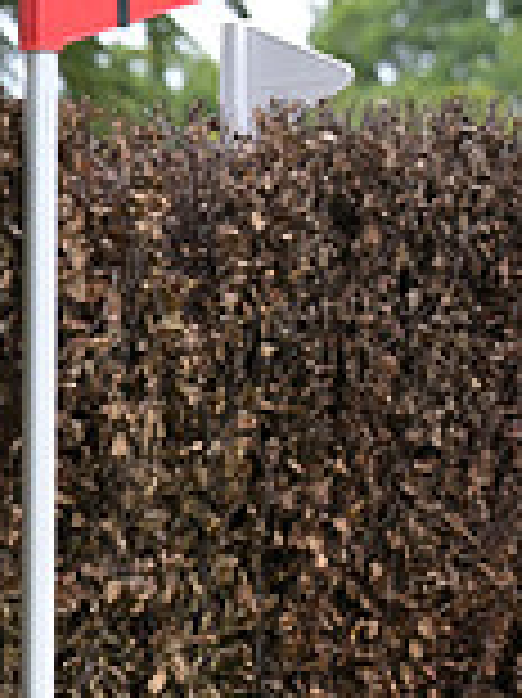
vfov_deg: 3.9
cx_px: -702
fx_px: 10148
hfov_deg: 2.9
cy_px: 25
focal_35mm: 504
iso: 2500
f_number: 5.6
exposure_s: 1/1250
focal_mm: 140
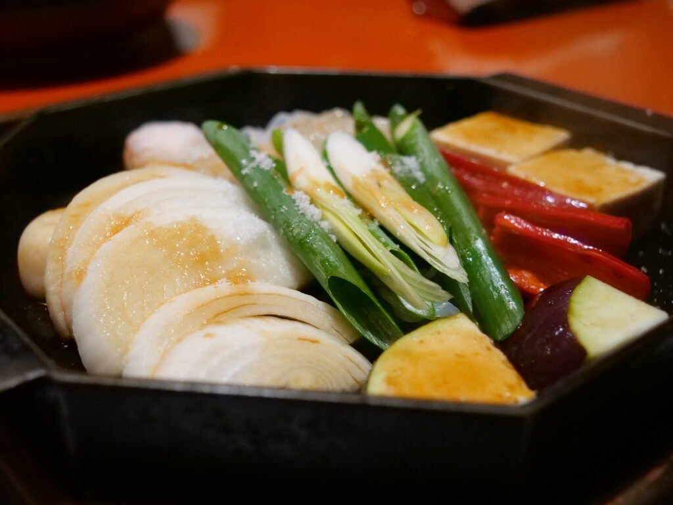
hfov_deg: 41.2
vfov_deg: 31.5
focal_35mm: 46
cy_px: 252
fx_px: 894
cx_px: 336
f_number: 3.4
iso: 3200
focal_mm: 23
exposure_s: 1/60
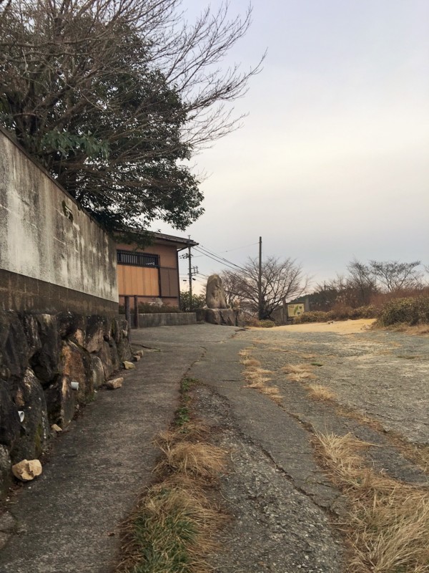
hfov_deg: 48.2
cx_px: 214
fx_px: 479
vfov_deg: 61.7
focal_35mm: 29
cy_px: 286
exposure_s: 1/242
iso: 25
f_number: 2.2
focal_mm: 4.15
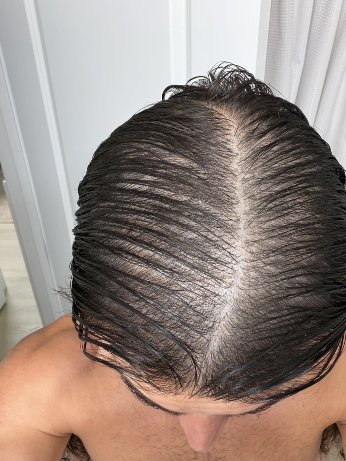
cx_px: 173
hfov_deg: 46.8
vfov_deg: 60.0
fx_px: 400
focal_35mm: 30
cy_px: 230
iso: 100
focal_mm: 2.71
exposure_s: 1/60
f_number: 1.9
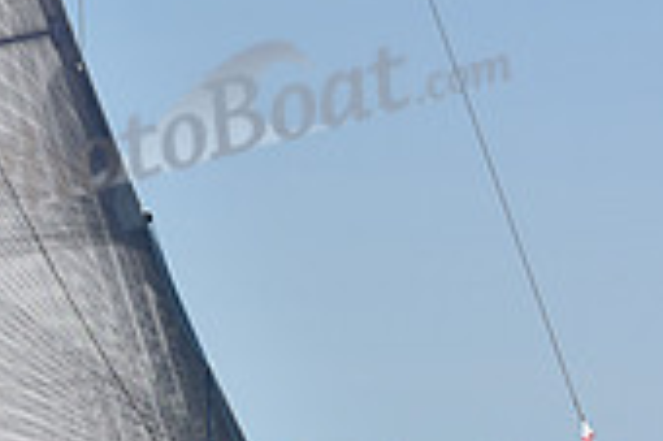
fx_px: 4397
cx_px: -238
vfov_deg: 5.7
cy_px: 381
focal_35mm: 239
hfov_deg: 8.5
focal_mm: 70
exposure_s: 1/1250
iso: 250
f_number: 8
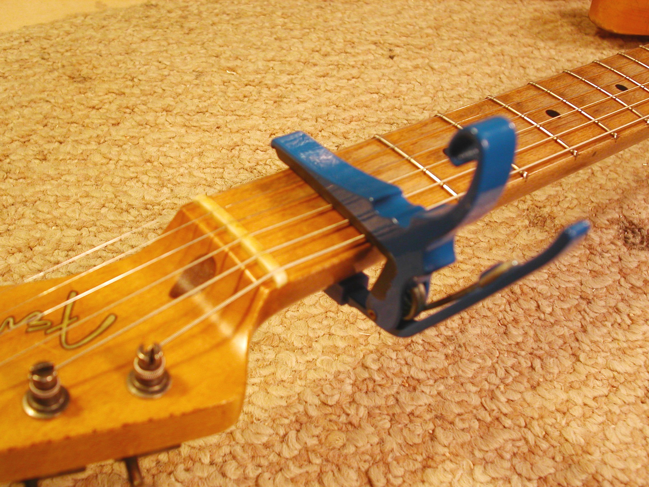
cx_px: 324
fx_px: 712
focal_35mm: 38
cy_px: 244
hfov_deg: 49.0
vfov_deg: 37.7
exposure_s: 1/45
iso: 100
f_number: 2.8
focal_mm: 7.8
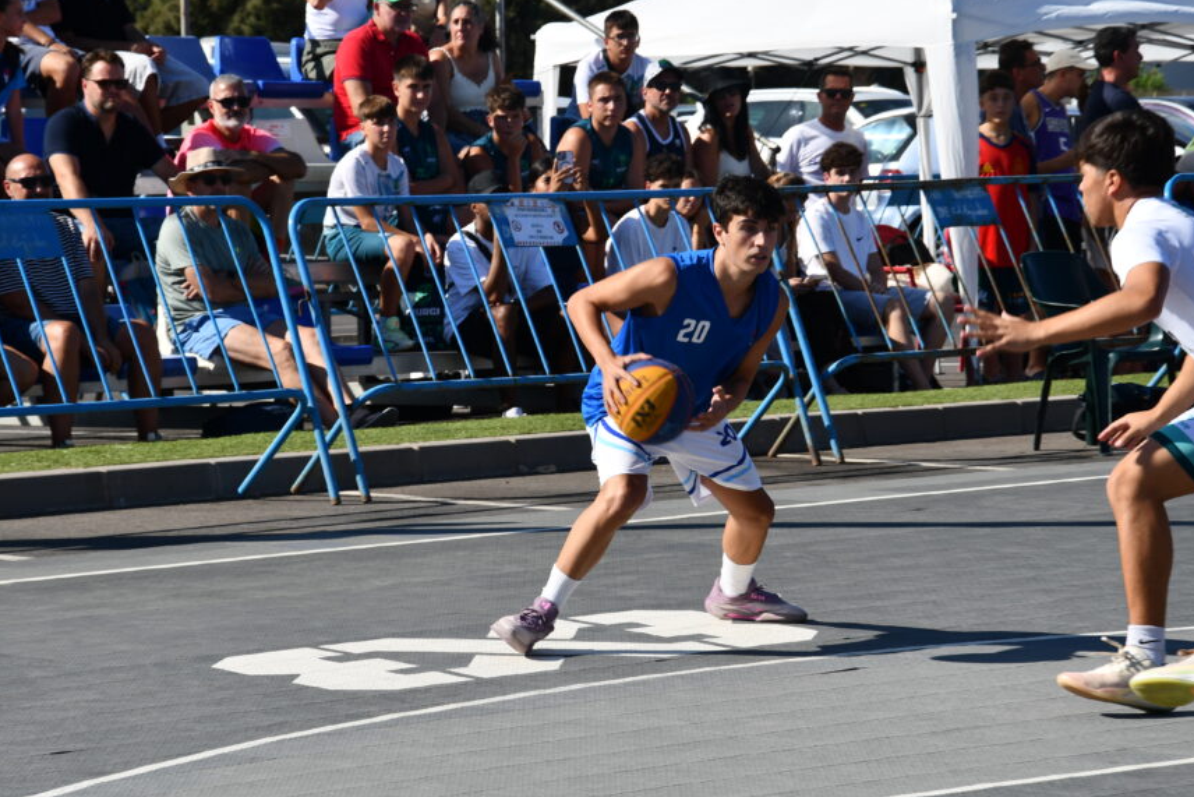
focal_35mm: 152
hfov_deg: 13.5
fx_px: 5042
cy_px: 382
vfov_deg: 9.0
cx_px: 622
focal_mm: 85
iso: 100
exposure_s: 1/320
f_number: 9
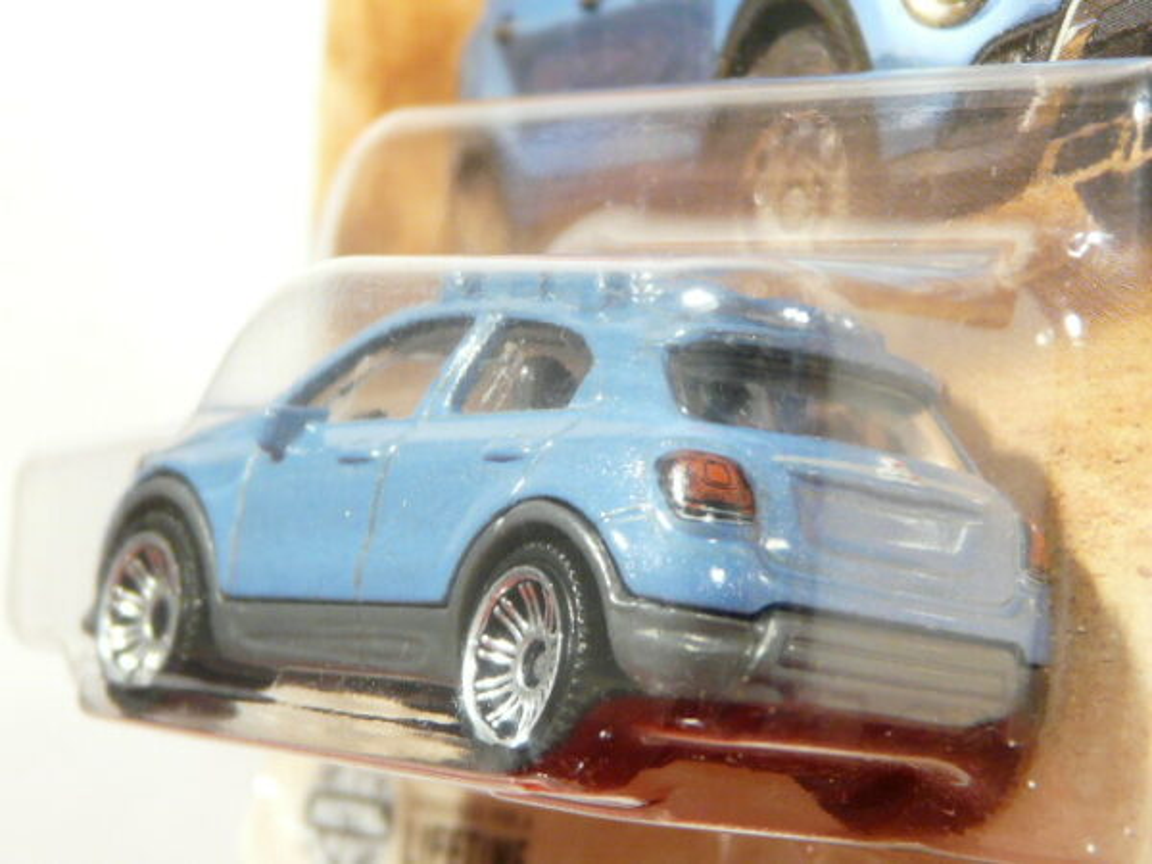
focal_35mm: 135
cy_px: 432
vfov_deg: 11.0
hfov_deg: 14.6
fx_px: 4493
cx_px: 576
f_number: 3.6
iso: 200
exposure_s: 1/20
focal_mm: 14
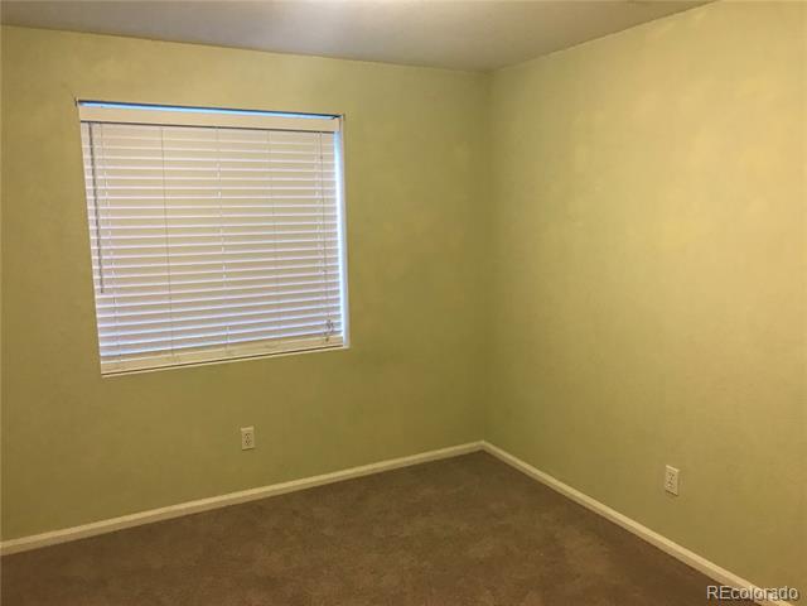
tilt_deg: -8.3
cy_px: 303
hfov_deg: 63.4
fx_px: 653
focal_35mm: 28
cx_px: 404
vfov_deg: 49.7
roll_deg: +0.8
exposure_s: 1/15
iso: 80
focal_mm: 3.99
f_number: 1.8
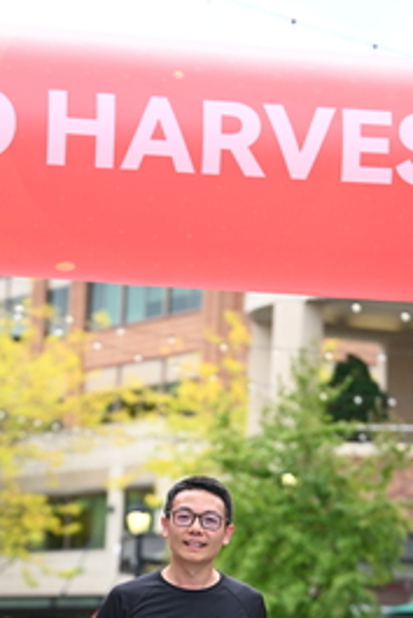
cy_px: 618
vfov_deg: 12.7
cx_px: 202
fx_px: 2750
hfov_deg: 8.6
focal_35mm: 160
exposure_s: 1/2000
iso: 640
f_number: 2.8
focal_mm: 77
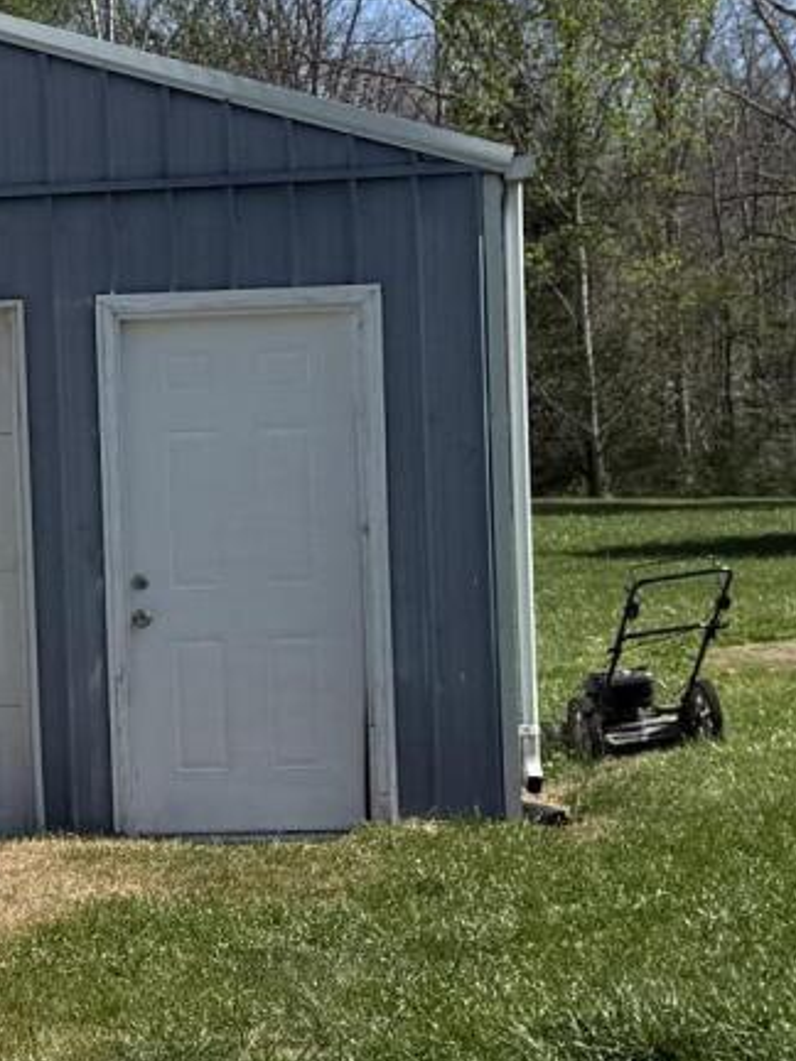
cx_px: -346
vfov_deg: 17.7
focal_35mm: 111
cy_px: 550
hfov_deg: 12.7
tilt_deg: +1.7
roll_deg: +1.7
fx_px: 3403
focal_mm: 6.76
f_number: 1.78
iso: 80
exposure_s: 1/4673
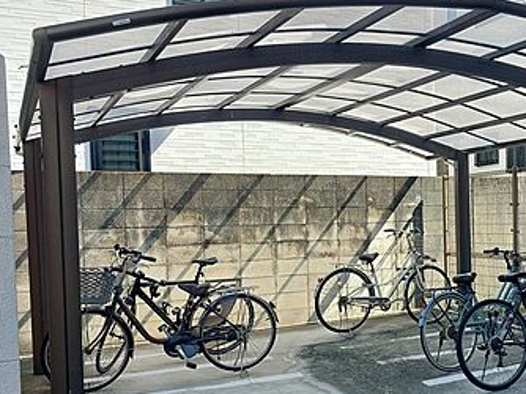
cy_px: 257
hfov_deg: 39.9
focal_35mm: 46
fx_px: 698
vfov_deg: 31.3
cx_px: 406
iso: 25
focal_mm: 5.23
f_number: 1.8
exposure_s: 1/159
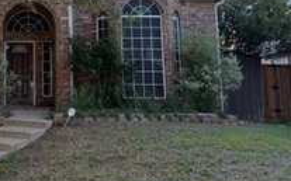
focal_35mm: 63
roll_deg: -0.1
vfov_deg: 20.2
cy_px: 15
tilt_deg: +9.5
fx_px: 499
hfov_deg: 30.5
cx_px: 10
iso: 100
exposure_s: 1/327
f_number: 1.78
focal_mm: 6.76
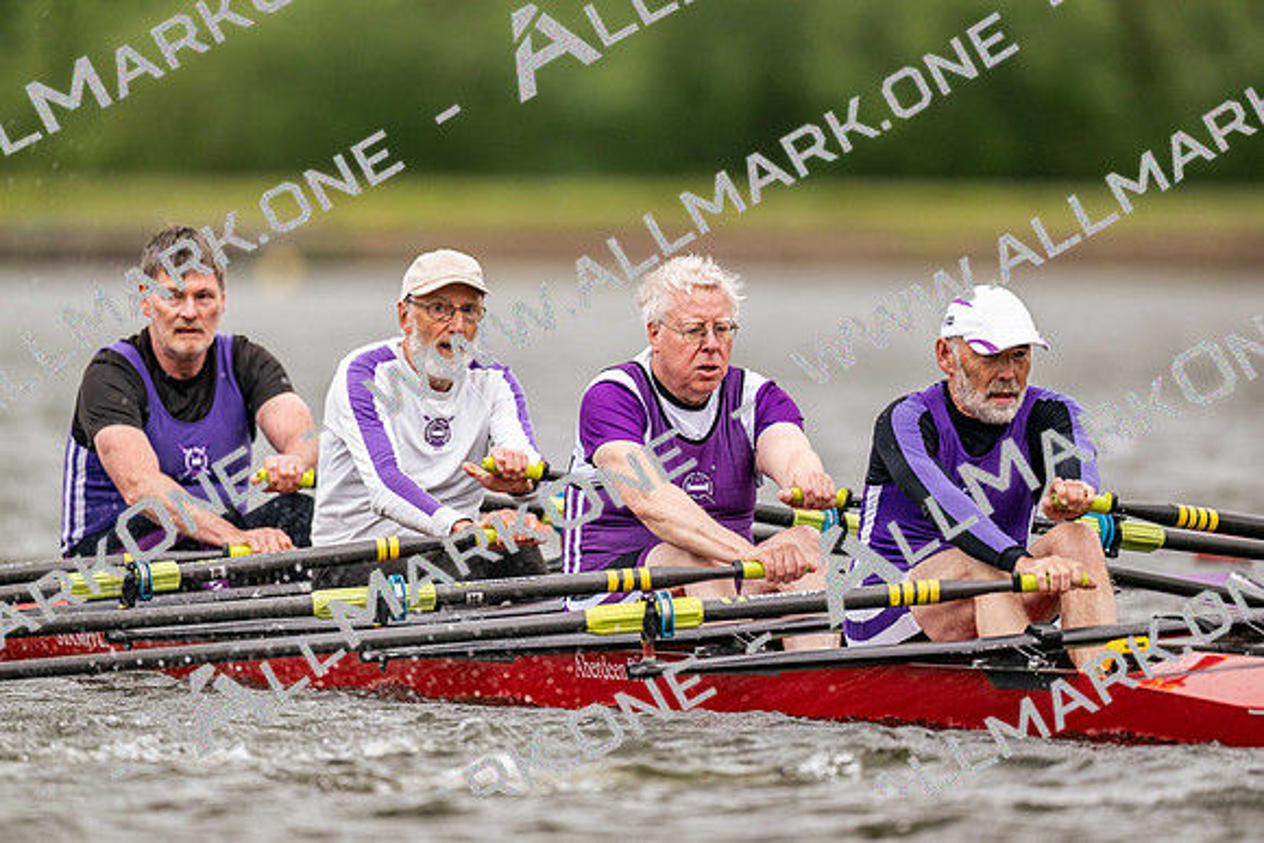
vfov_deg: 2.3
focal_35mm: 600
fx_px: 21071
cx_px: 632
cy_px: 422
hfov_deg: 3.4
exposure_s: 1/2500
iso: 500
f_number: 4
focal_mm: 600
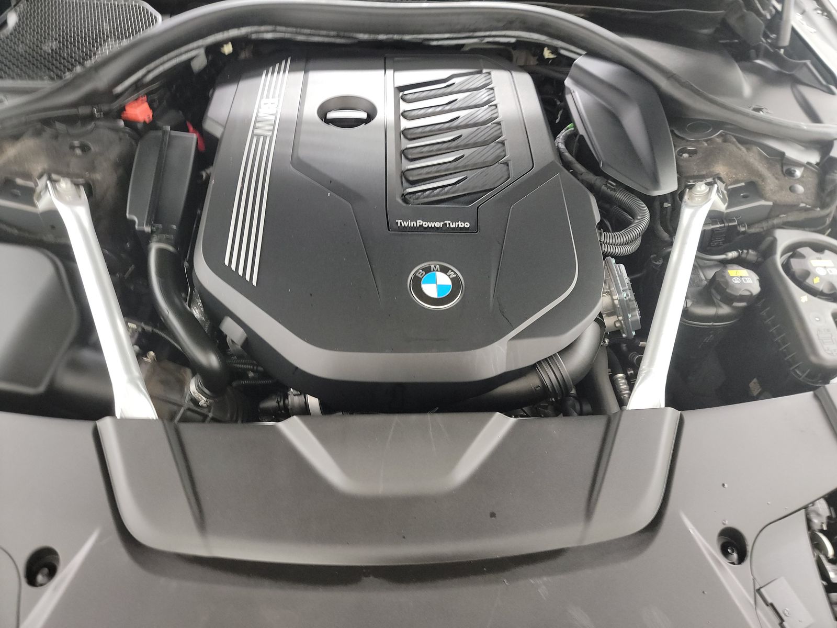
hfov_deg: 71.6
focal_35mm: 24
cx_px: 418
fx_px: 580
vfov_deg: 56.8
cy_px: 314
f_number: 1.8
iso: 1020
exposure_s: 1/14
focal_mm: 6.7
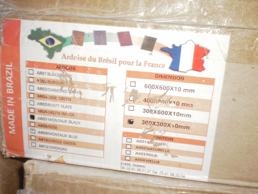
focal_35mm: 42
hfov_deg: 44.8
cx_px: 129
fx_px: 313
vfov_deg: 34.3
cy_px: 97
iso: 125
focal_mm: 7.4
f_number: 3.5
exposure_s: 1/40
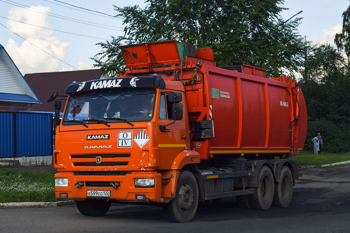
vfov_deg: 26.5
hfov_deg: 38.9
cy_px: 116
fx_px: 496
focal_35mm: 51
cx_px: 175
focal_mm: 34
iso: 200
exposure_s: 1/1000
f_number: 7.1
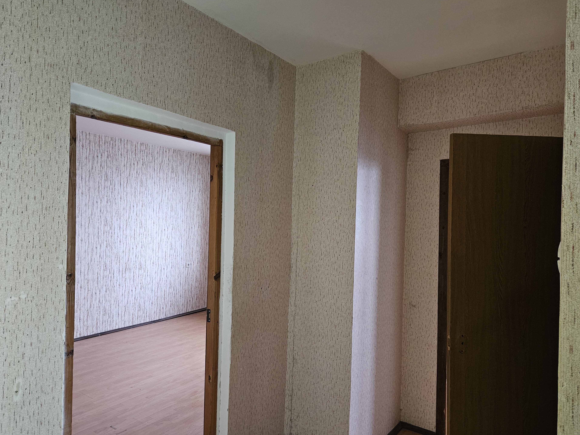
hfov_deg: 71.6
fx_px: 402
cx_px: 291
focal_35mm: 24
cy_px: 223
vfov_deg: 56.8
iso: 640
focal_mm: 5.4
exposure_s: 1/33.3
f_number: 1.8
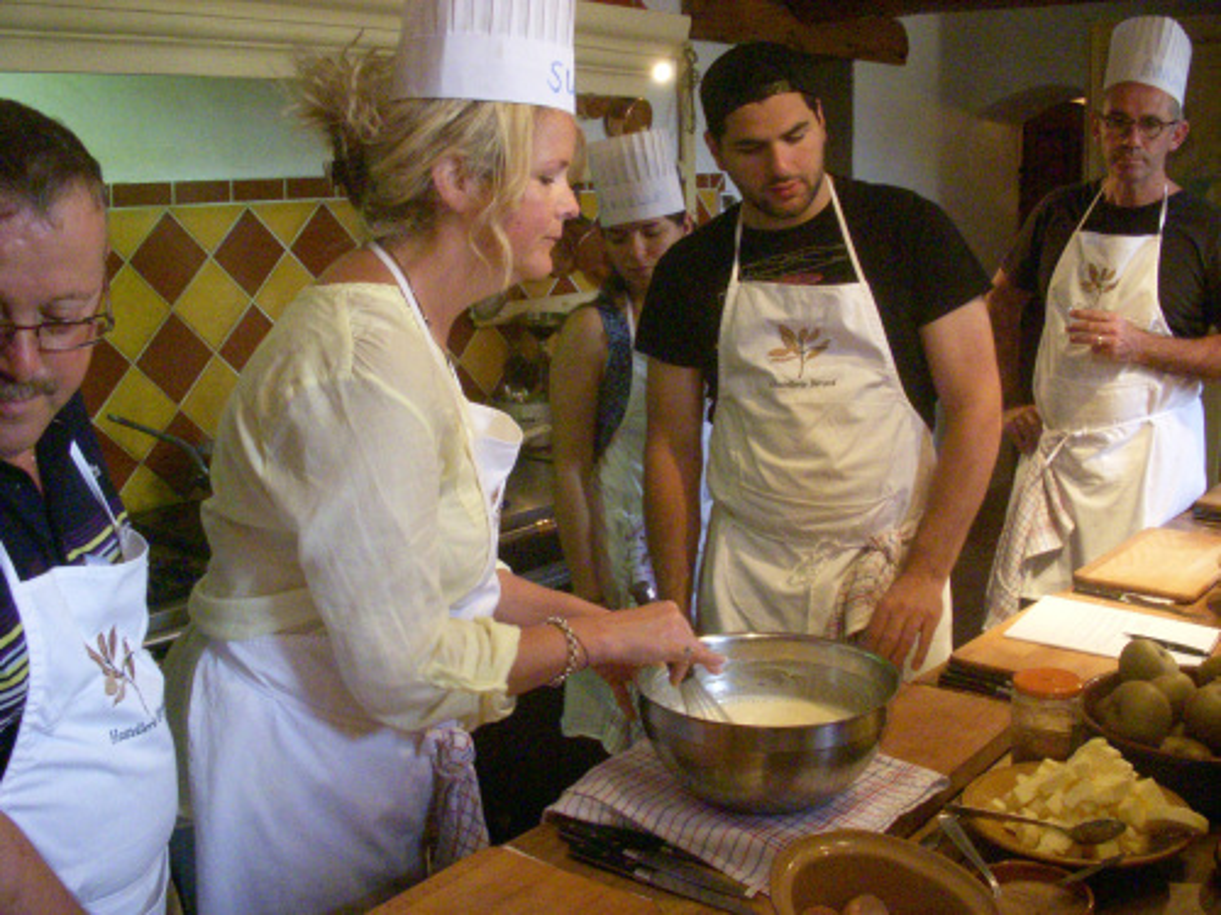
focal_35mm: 38
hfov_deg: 49.0
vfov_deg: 37.7
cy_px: 458
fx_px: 1340
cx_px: 610
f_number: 3.3
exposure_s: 1/125
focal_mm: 6.3
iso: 1250
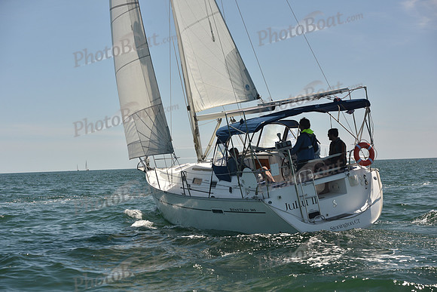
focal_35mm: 70
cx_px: 218
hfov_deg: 28.8
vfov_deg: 19.5
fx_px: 850
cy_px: 146
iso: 250
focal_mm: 70
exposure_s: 1/800
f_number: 5.6
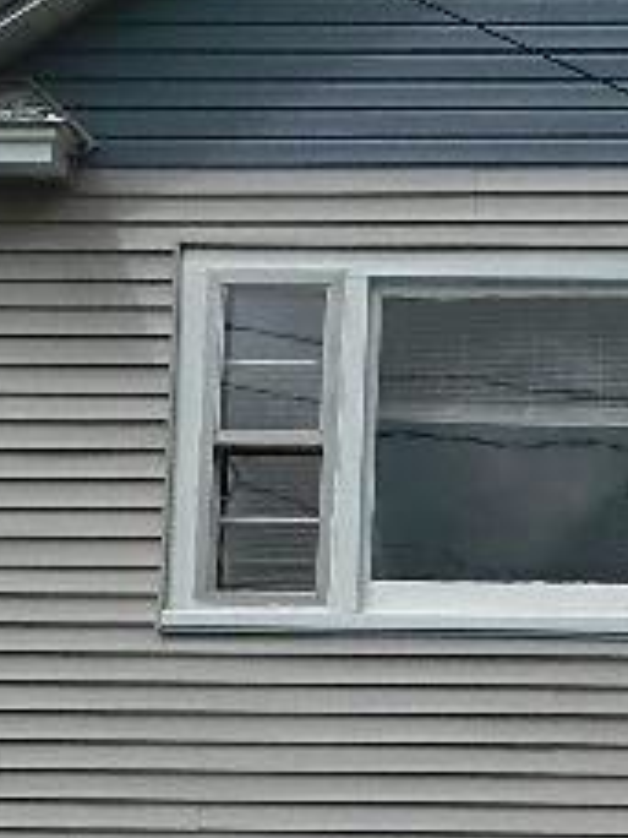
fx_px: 4451
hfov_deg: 7.9
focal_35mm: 184
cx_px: 940
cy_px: 717
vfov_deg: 10.7
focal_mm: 7.3
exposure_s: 1/800
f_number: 3.5
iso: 80
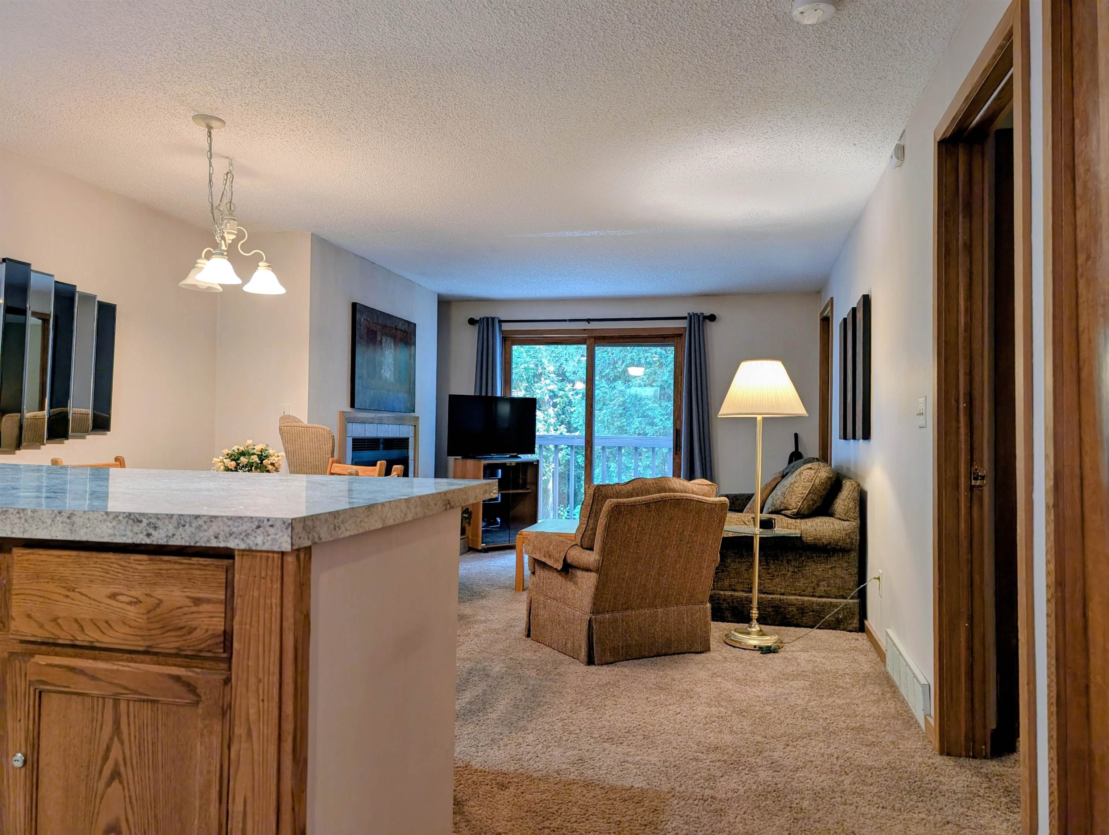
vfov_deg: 56.9
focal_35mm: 24
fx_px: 770
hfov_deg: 71.5
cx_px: 554
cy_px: 418
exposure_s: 1/60
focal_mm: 6.9
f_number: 1.68
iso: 70
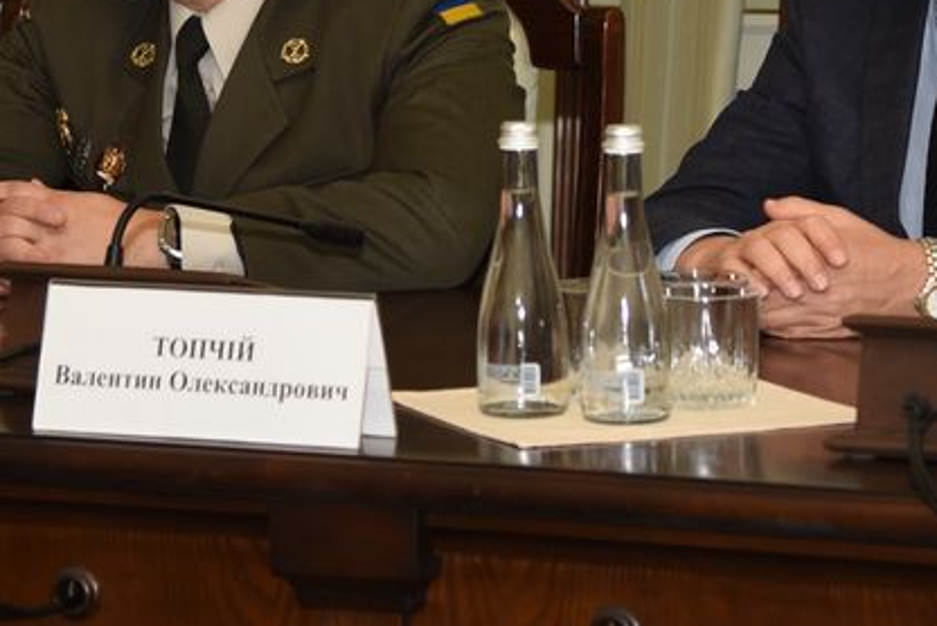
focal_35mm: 222
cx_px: 563
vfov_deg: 6.2
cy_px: -132
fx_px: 5782
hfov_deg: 9.3
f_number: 4
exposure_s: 1/200
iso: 800
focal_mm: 66
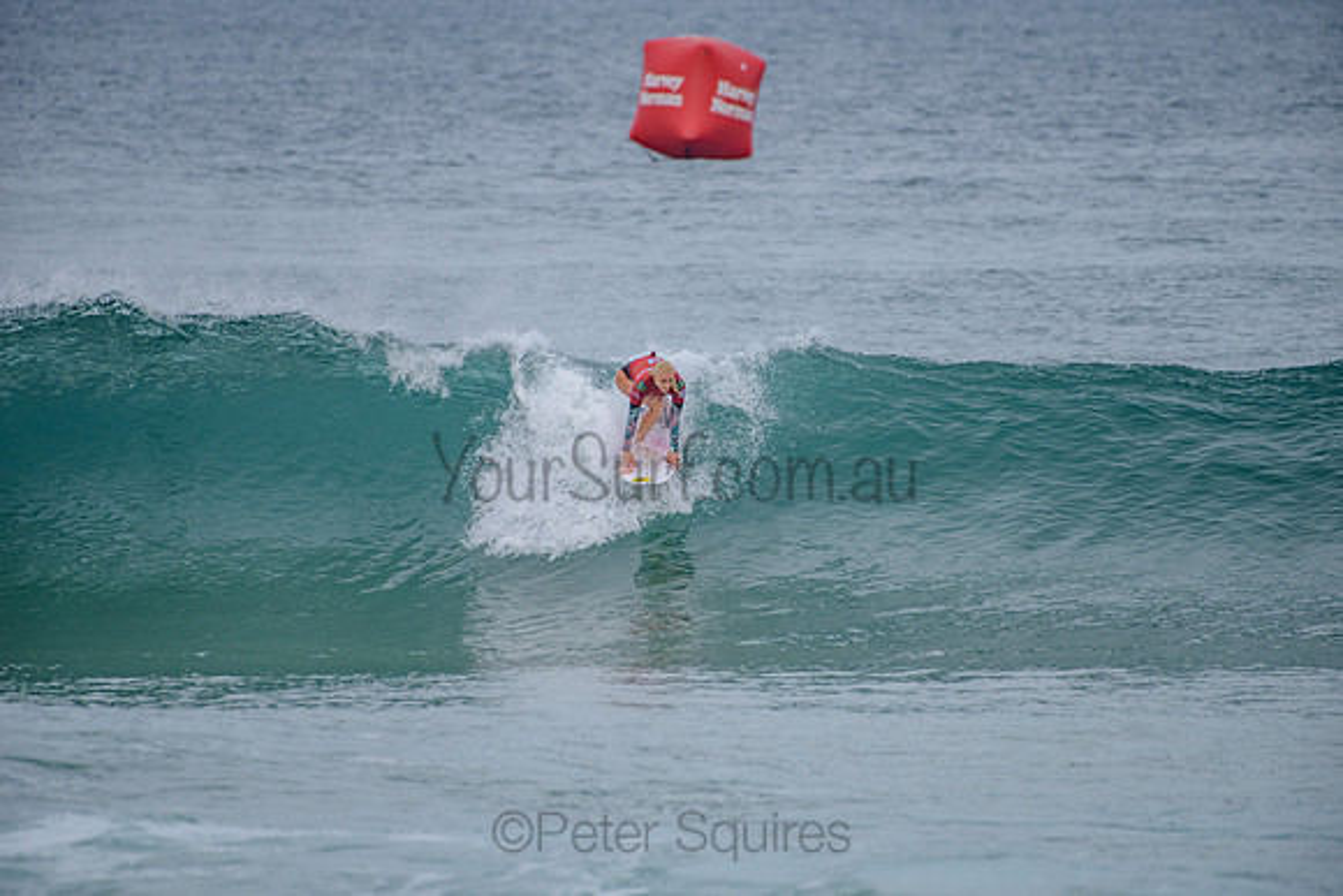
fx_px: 18656
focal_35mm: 500
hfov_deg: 4.1
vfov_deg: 2.8
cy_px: 448
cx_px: 672
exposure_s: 1/2000
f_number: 5.6
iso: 320
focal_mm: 500
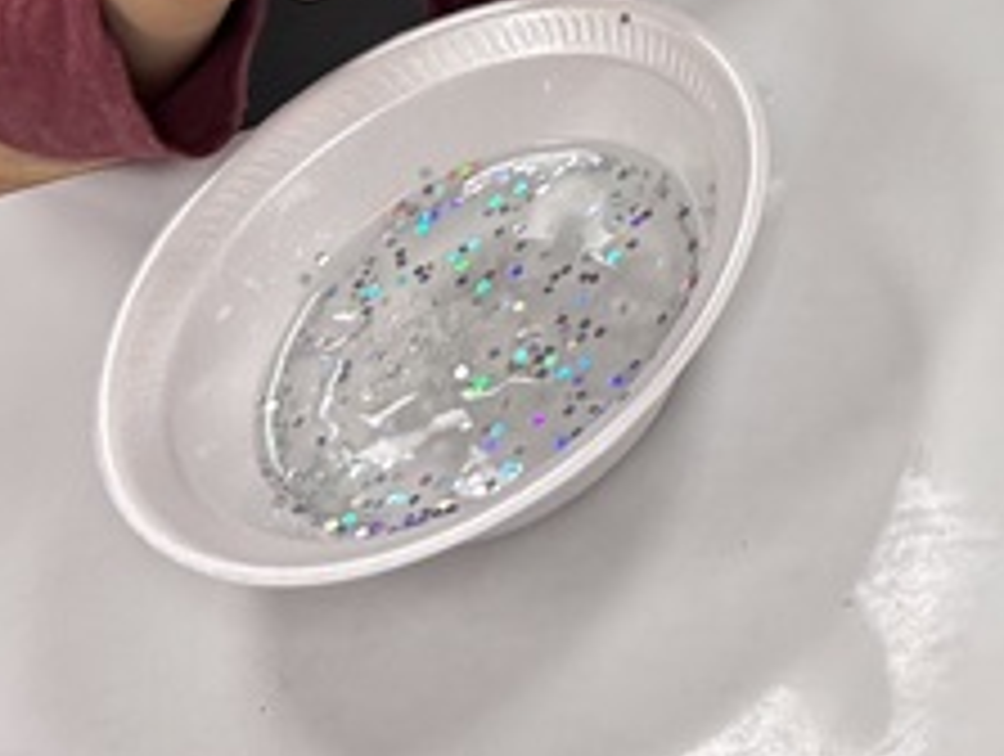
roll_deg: +16.5
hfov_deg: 16.2
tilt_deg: -37.9
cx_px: 1544
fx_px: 3196
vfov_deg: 12.3
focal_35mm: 110
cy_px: -648
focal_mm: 6.76
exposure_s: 1/120
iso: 200
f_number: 1.78
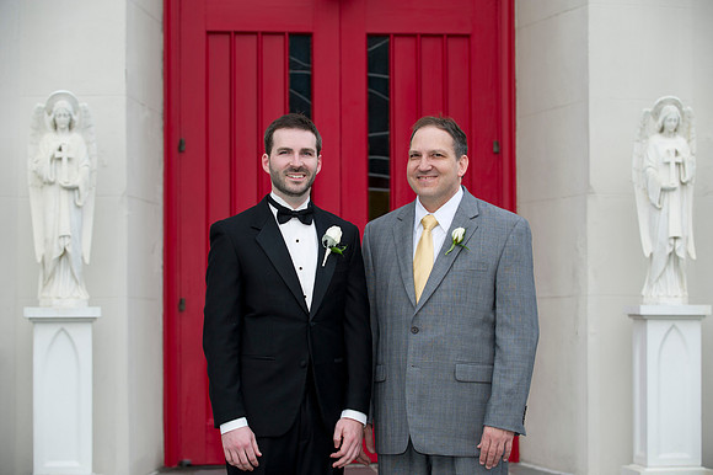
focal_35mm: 90
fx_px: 1781
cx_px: 356
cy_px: 238
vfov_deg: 15.2
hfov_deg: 22.6
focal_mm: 90
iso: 200
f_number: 4
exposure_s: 1/125
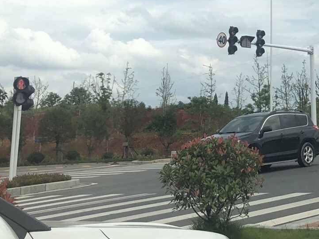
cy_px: -46
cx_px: 358
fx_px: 719
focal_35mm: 78
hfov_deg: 23.4
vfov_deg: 18.0
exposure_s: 1/1779
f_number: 1.8
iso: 20
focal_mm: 3.99
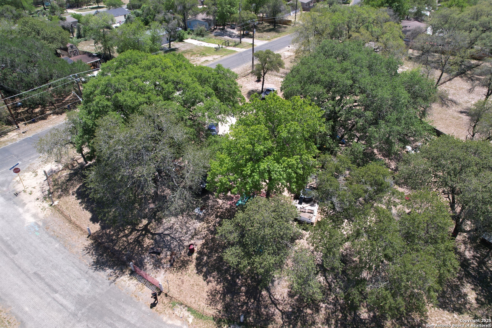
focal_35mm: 22
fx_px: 301
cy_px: 164
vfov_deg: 57.2
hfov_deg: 78.6
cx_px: 246
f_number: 2.8
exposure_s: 1/60
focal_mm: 8.38
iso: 100
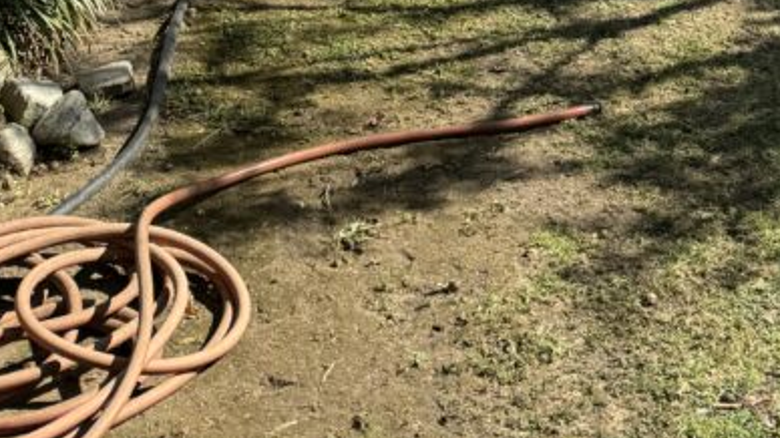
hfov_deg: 29.2
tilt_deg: -0.6
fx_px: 1427
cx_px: 722
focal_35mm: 69
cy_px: -464
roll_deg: +0.1
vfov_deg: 14.3
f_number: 1.78
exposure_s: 1/1869
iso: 80
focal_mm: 6.76
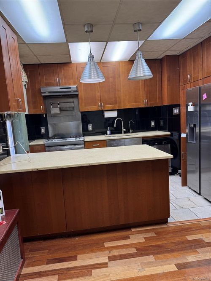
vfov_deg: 71.6
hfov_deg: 56.8
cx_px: 106
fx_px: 195
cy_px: 140
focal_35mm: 24
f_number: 1.78
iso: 125
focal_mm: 6.76
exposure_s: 1/60
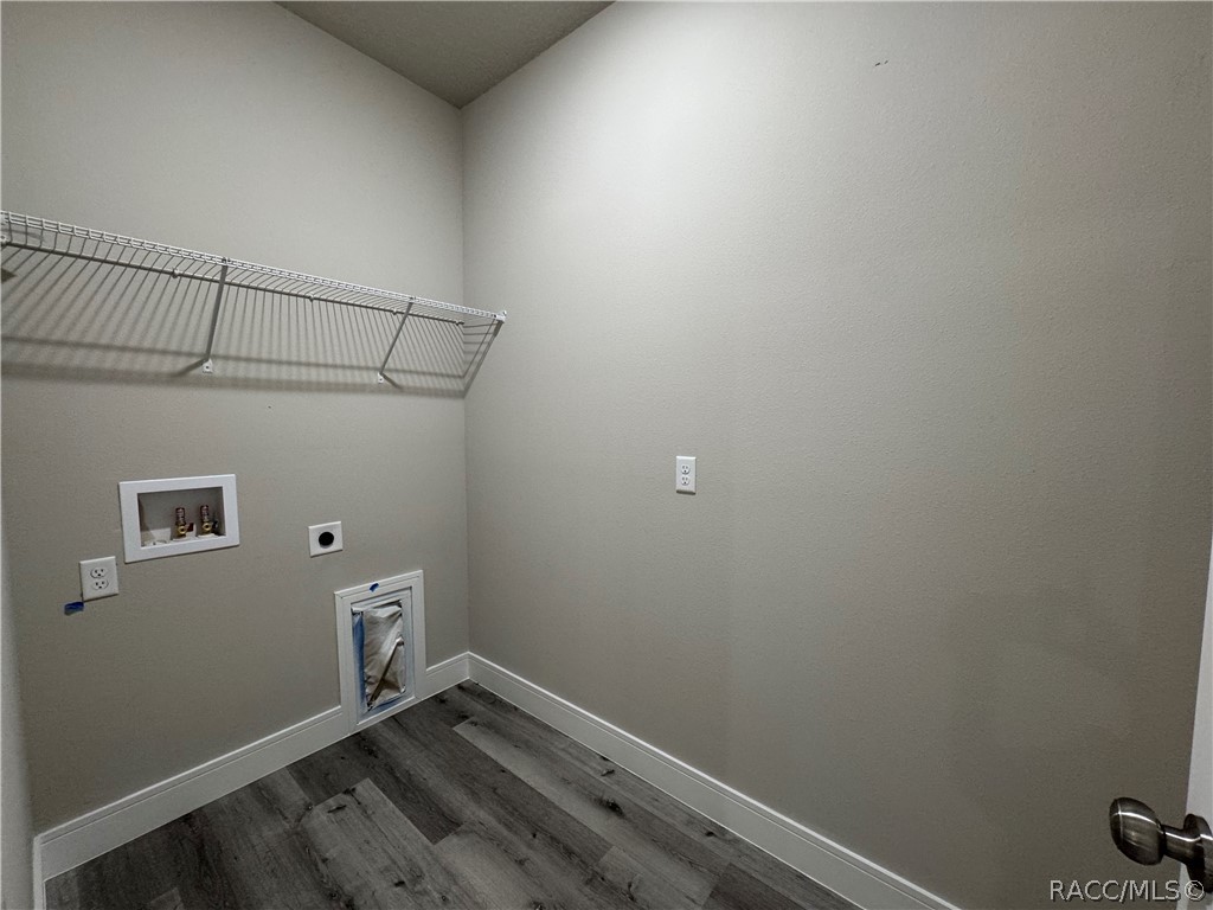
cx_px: 606
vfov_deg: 85.7
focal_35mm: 14
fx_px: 491
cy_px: 455
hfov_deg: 102.1
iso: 200
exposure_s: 1/60
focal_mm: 2.22
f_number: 2.2
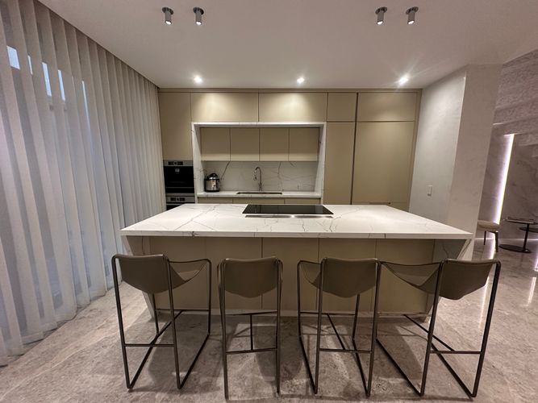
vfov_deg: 85.7
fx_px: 218
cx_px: 269
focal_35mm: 14
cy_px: 202
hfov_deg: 102.1
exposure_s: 1/120
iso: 250
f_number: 2.2
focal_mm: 2.22
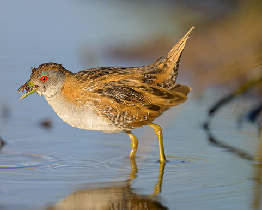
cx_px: 23
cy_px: 167
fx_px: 6166
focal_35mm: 795
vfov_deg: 1.9
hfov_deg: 2.4
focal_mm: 400
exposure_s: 1/1250
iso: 140
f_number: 2.8
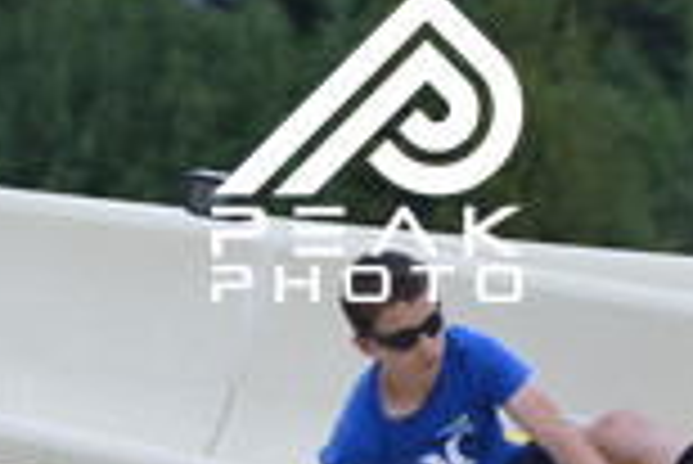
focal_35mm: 505
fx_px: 9730
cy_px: 579
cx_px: 684
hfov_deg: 4.1
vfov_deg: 2.7
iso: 1600
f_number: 6.3
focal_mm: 195
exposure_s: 1/1250
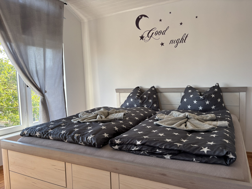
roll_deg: +1.8
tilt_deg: -2.7
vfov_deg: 53.1
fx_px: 189
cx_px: 126
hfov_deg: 67.3
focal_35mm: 26
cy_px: 94
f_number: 1.6
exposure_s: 1/121
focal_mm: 5.96
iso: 40
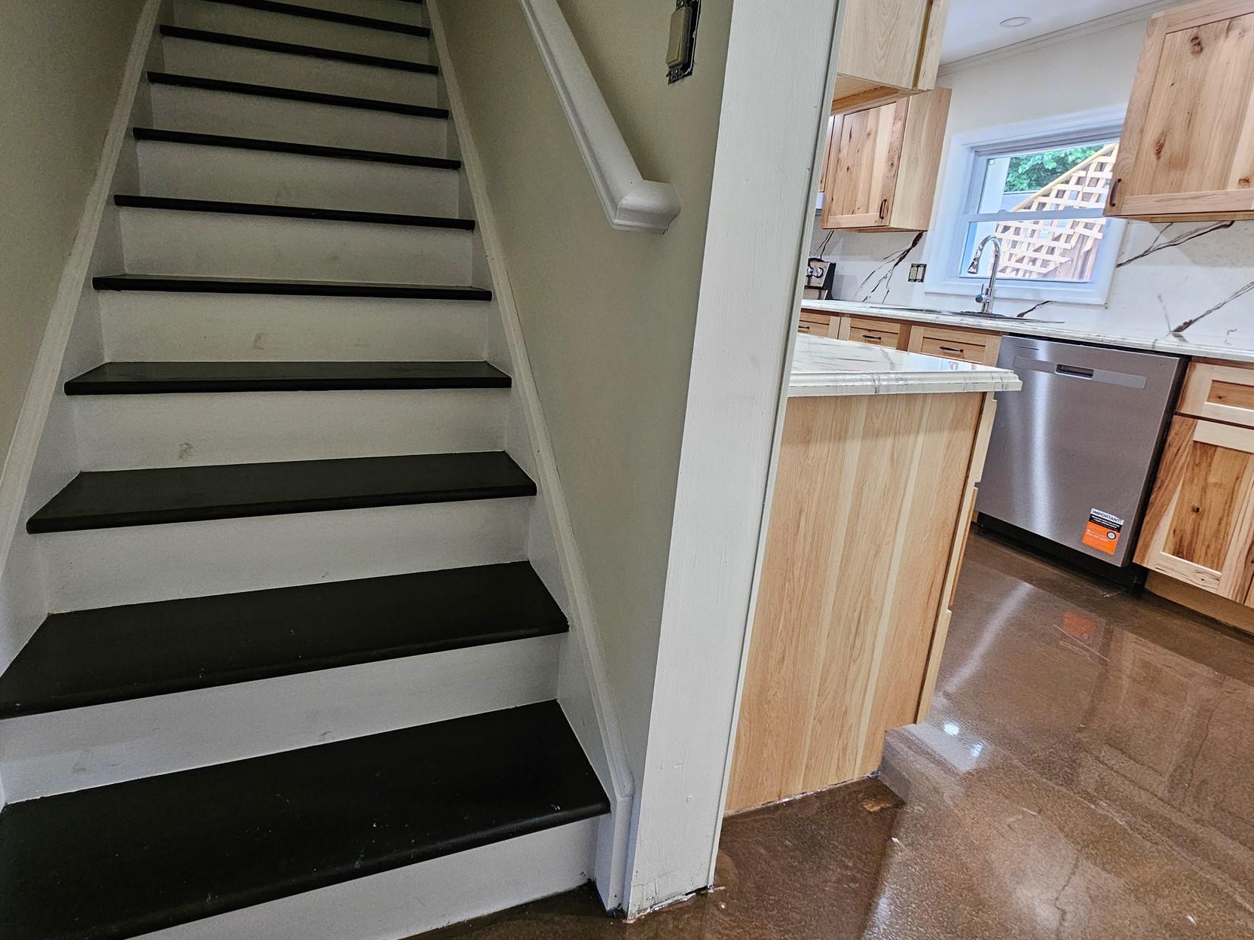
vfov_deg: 77.8
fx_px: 580
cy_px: 416
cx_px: 546
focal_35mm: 16
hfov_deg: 94.0
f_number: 2.2
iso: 320
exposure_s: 1/40
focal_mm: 2.2
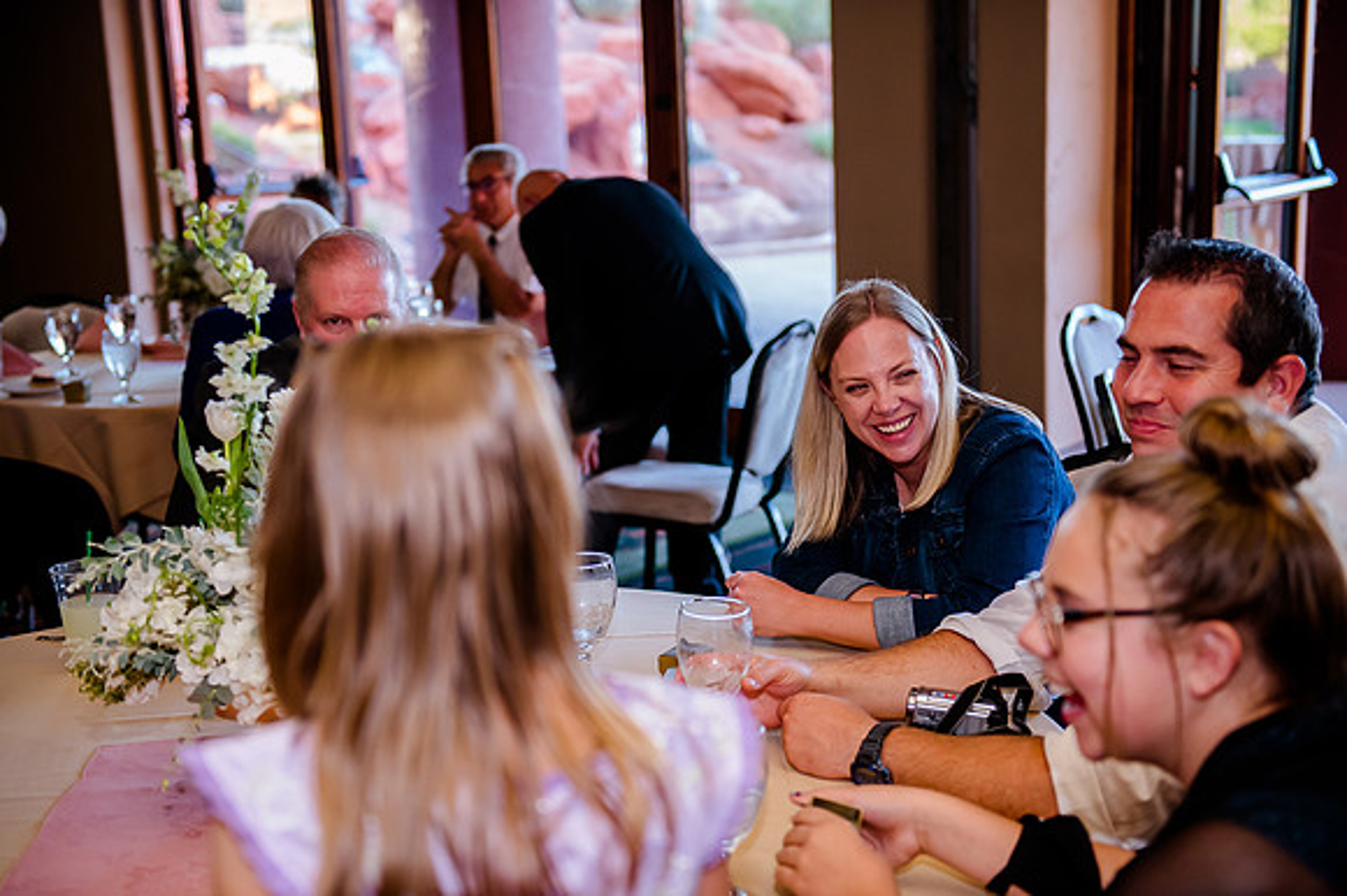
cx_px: 674
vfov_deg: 27.0
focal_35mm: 50
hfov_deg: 39.6
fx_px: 1870
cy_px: 448
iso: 3200
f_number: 2.8
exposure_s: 1/320
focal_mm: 50
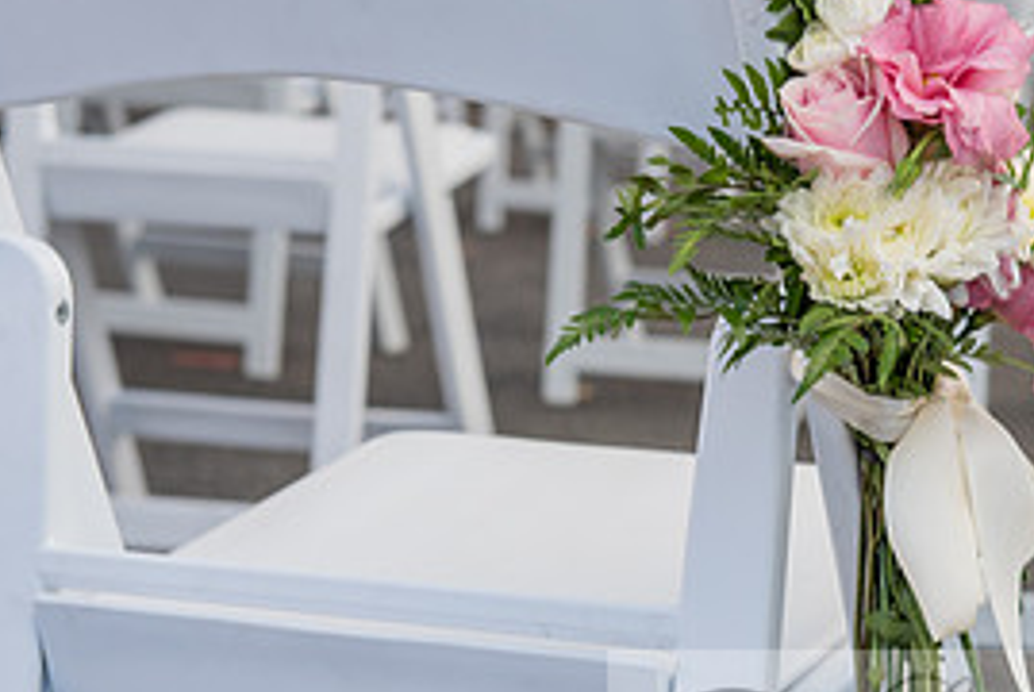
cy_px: 379
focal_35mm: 125
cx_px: 923
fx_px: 3594
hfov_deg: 16.2
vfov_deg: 11.0
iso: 200
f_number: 6.3
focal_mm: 58
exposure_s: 1/160
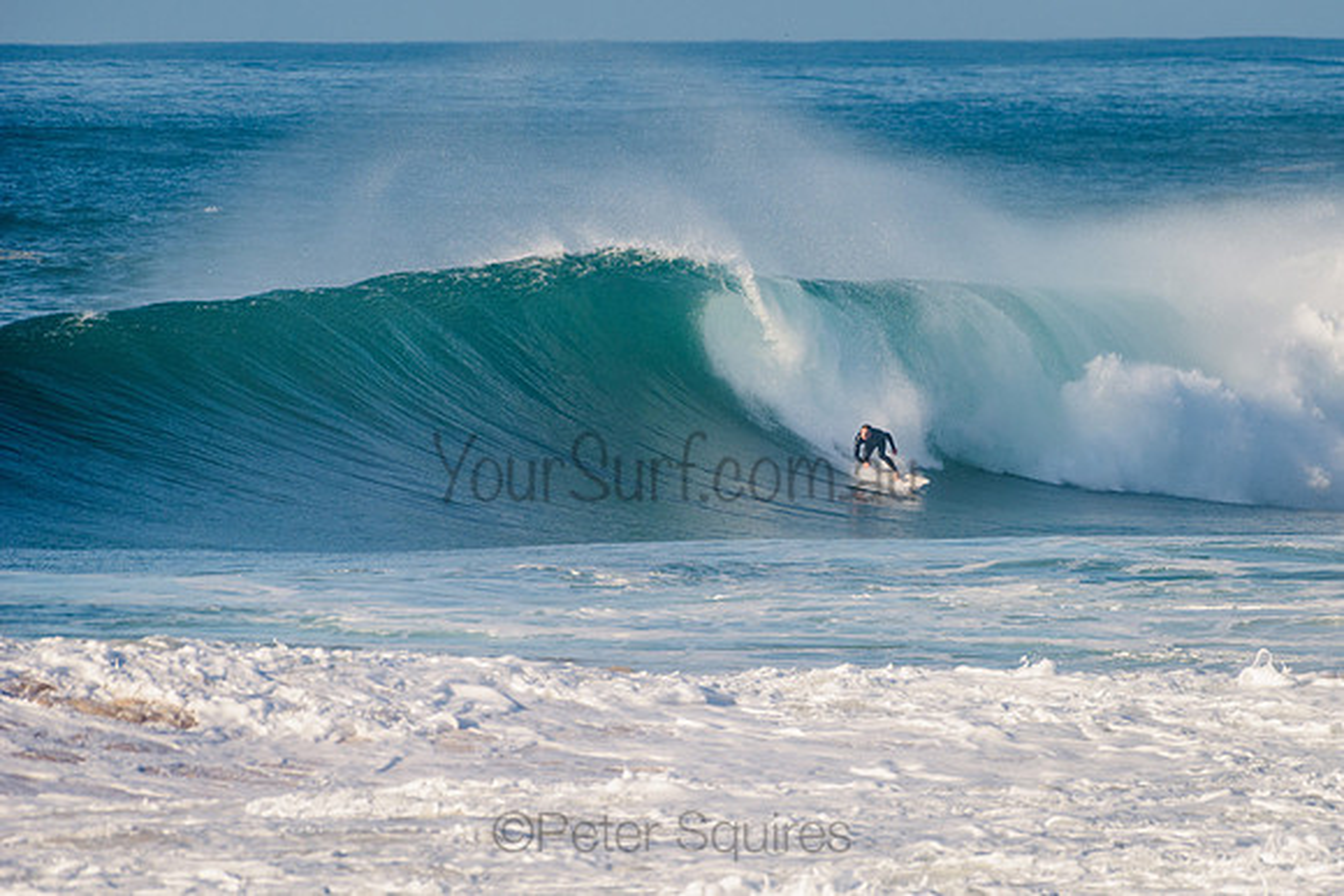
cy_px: 434
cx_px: 823
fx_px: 22859
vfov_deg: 2.2
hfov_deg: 3.4
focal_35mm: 612
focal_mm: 500
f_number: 5.6
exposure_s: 1/1600
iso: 180
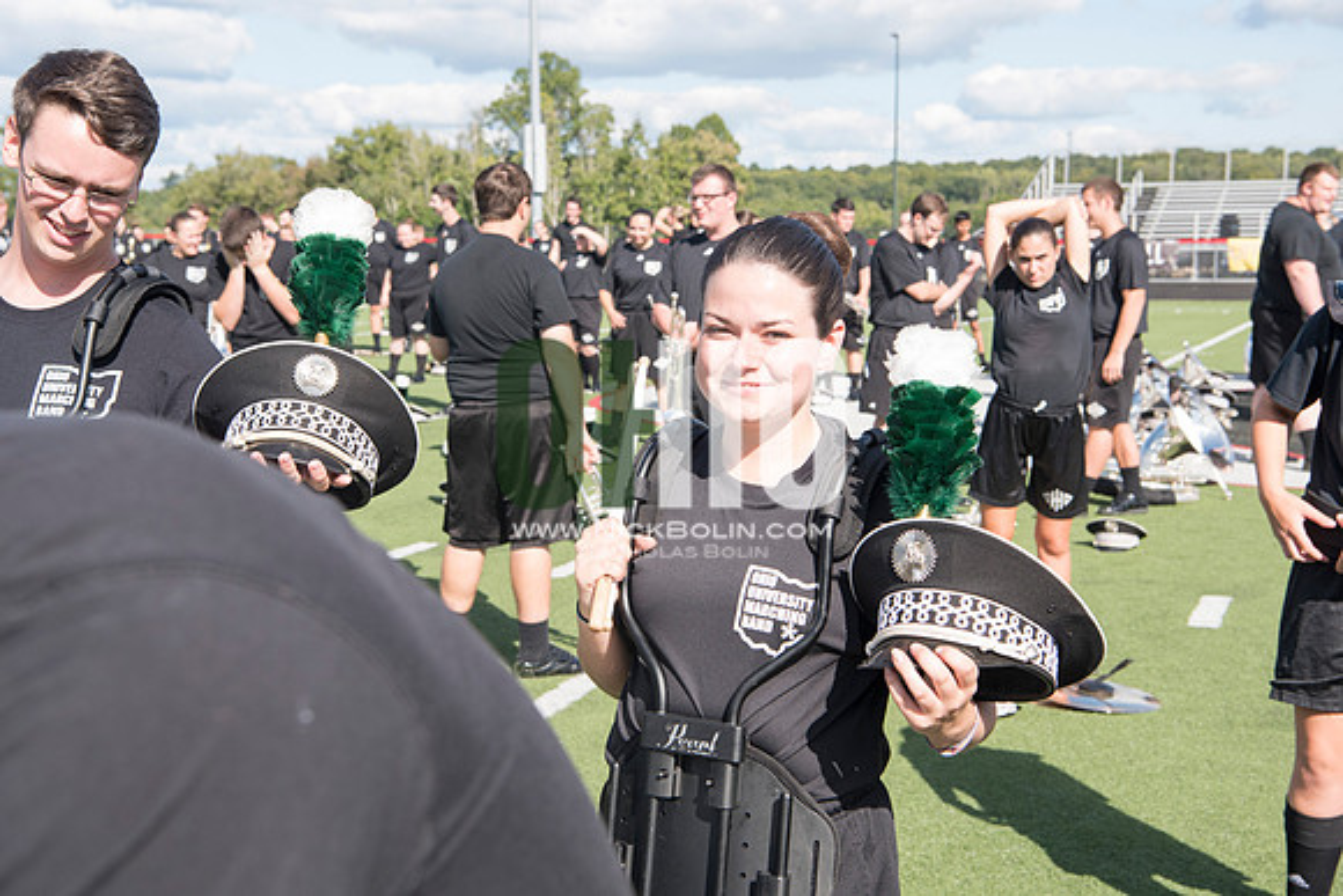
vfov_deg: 27.0
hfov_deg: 39.6
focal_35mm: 50
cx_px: 672
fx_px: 1866
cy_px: 448
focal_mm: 50
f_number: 8
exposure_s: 1/640
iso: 400
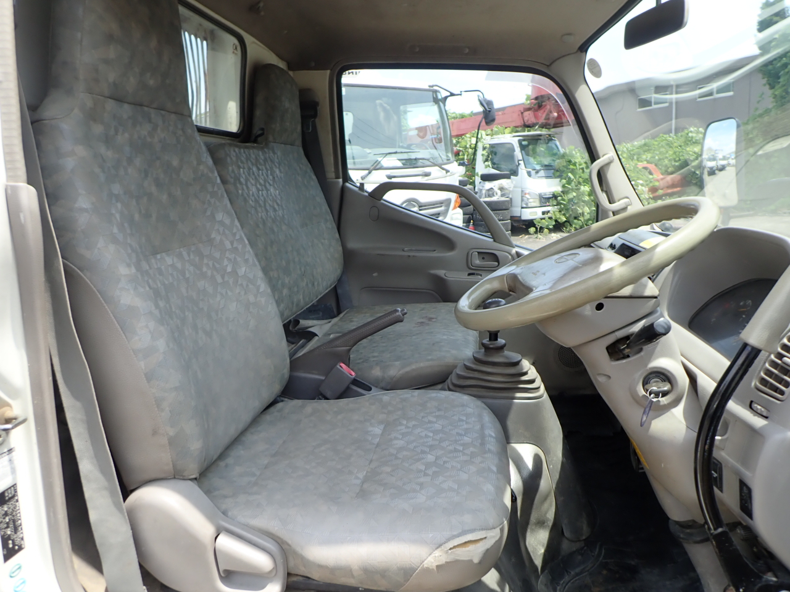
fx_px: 571
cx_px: 395
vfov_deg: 54.9
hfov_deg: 69.4
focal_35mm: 25
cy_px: 296
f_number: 2.8
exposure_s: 1/320
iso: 100
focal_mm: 4.5
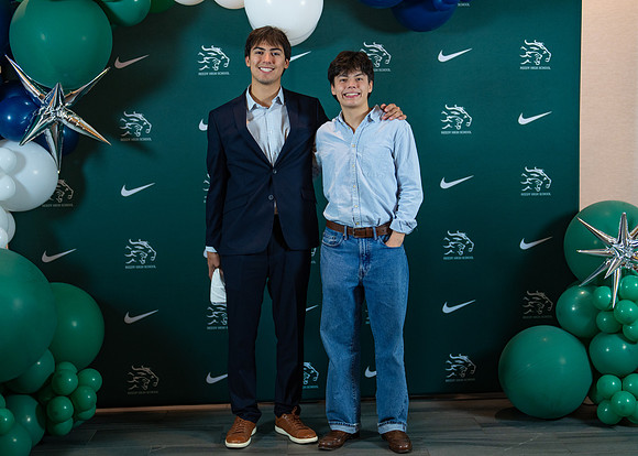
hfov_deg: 36.4
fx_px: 970
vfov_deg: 26.4
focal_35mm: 54
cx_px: 319
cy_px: 228
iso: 640
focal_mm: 50
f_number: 1.2
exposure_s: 1/320
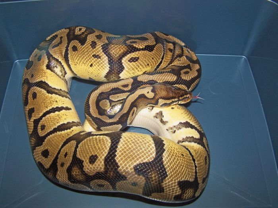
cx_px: 139
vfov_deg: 37.7
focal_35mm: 38
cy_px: 104
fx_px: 305
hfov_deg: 49.0
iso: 80
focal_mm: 6.3
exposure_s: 1/60
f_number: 2.8
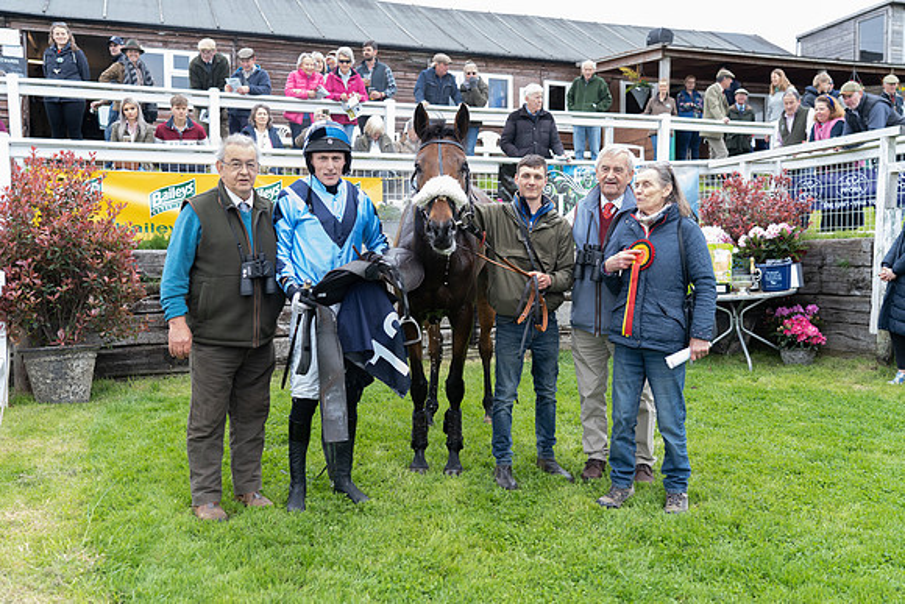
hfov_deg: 55.8
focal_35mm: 34
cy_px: 302
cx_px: 452
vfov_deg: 38.9
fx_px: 855
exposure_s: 1/640
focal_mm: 34
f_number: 4
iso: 1600
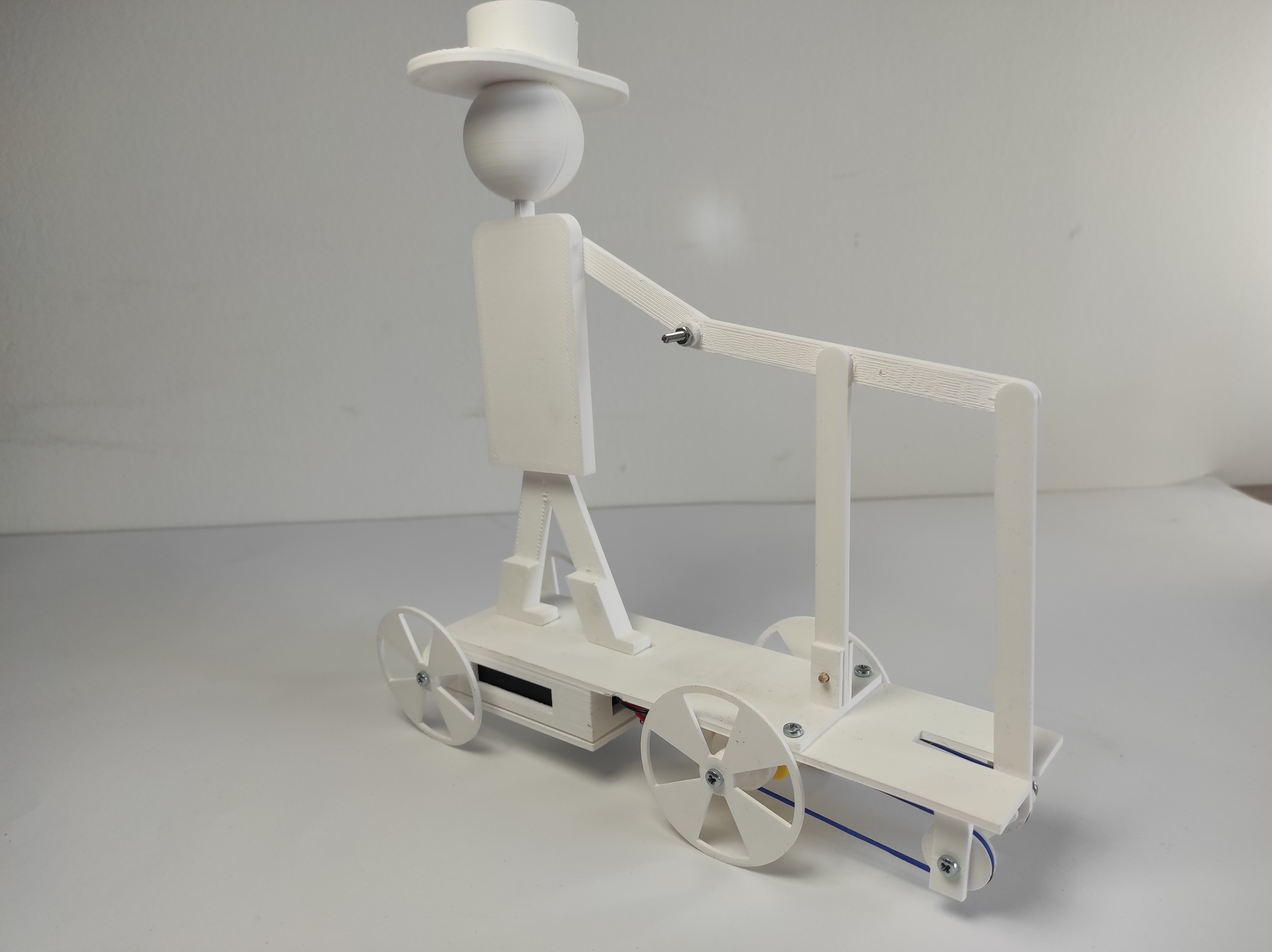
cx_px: 636
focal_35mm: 25
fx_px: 918
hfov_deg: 69.4
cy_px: 476
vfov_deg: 54.8
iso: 100
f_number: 1.89
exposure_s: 1/200
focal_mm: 5.43
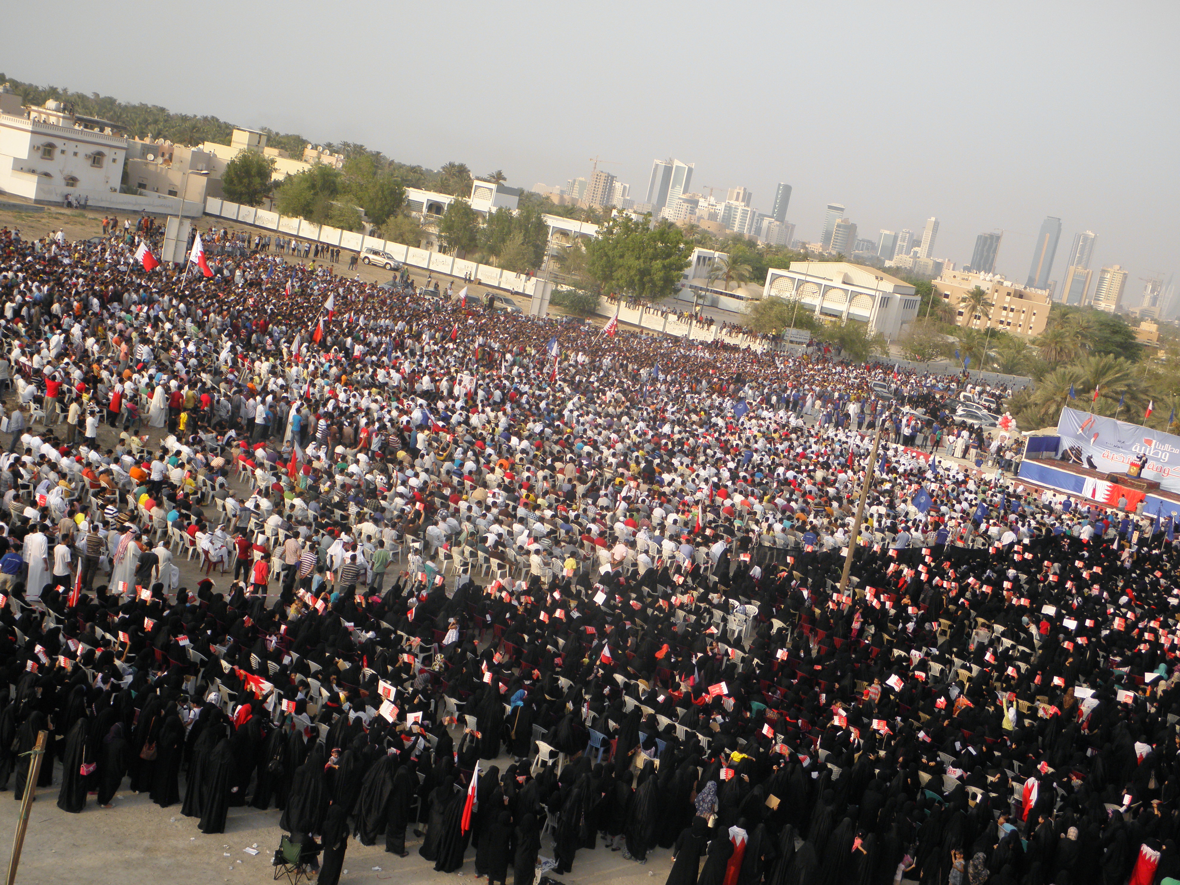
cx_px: 590
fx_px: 1500
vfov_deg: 32.9
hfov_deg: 42.9
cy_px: 442
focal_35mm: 44
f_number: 3.9
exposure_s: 1/320
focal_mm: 7.9
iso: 100
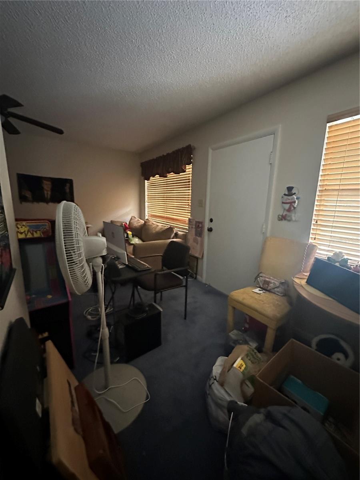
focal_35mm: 14
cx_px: 180
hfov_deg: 85.7
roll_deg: -1.7
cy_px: 240
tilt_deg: -11.2
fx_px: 194
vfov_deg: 102.1
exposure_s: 1/30
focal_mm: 2.22
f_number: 2.2
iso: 1600
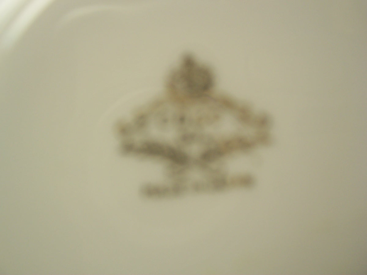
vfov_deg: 38.7
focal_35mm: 37
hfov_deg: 50.1
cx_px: 184
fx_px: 392
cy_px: 138
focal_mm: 5.6
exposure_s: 1/125
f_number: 2.8
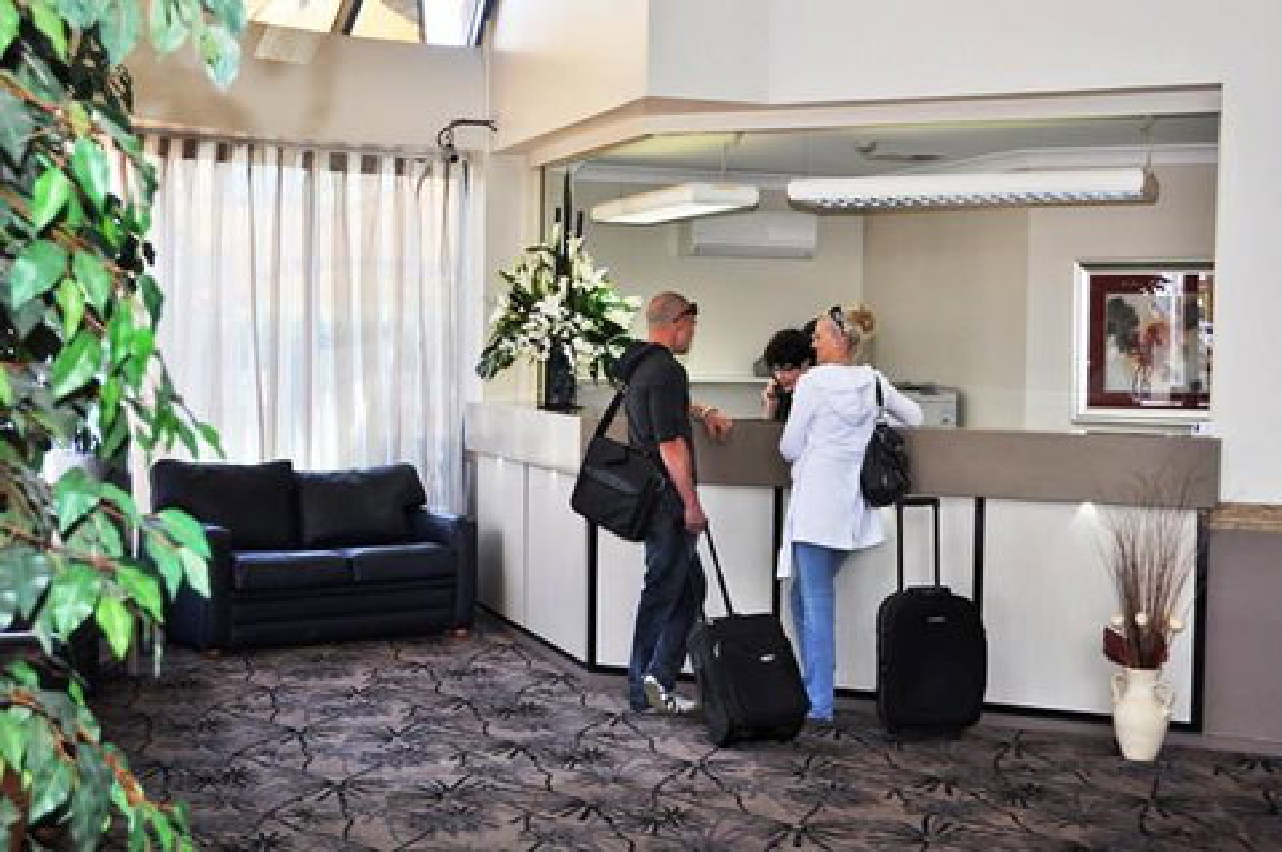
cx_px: 641
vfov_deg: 25.7
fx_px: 1868
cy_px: 426
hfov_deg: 37.9
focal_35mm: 52
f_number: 5.6
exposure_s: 1/200
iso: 500
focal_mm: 35
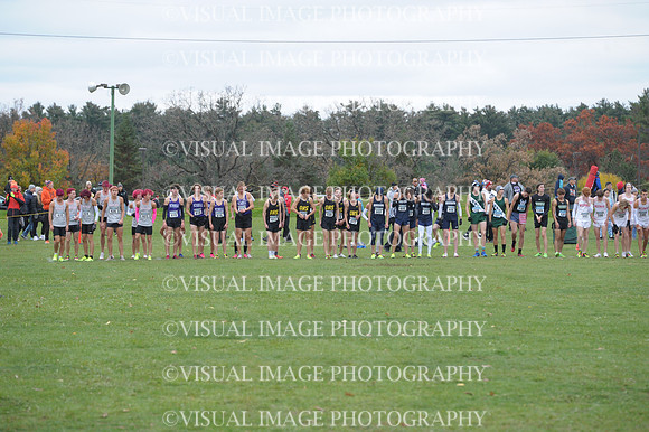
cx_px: 324
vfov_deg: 6.9
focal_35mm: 200
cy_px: 216
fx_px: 3603
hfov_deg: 10.3
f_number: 5.6
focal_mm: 200
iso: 1250
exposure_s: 1/800
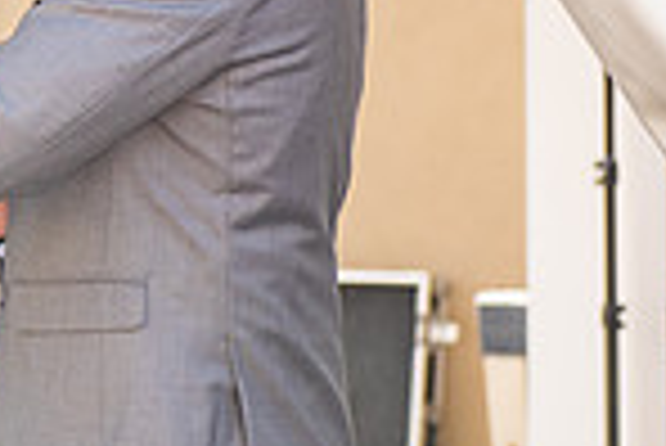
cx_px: -418
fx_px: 5092
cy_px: 196
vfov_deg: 5.0
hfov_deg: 7.3
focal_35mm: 275
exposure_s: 1/200
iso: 100
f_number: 4
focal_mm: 70
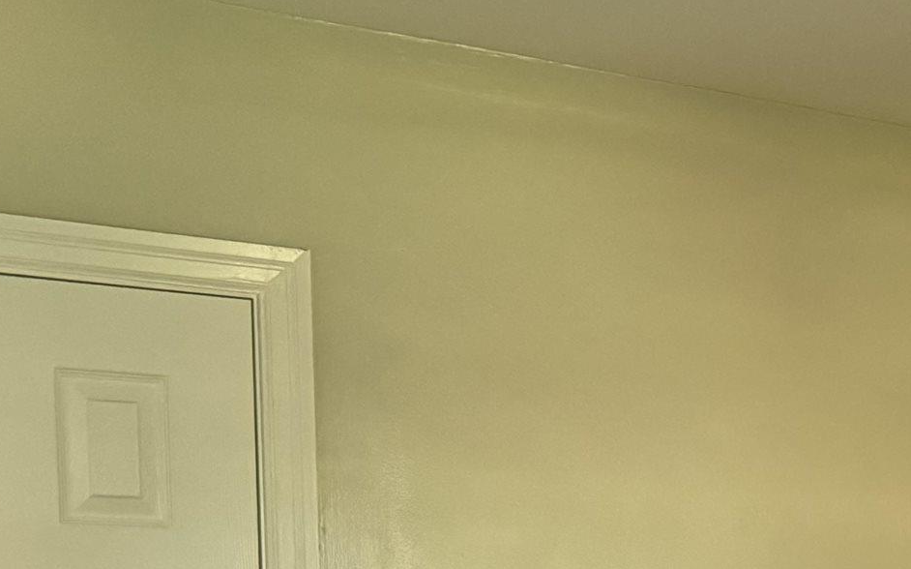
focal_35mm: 83
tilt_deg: -5.8
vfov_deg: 14.6
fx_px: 2060
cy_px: 850
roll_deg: -0.6
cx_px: 1084
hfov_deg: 23.0
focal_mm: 6.76
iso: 500
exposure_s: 1/48
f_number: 1.78
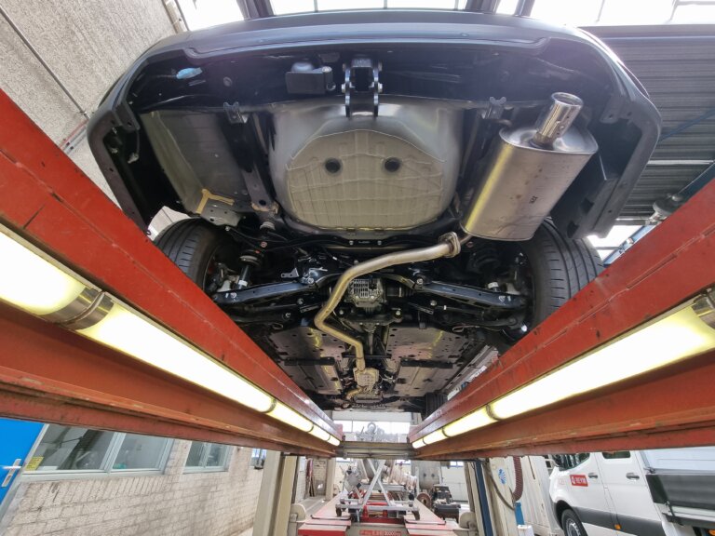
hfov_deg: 106.2
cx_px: 358
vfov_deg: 89.9
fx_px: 269
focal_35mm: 13
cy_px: 268
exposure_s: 1/100
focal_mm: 2.2
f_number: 2.2
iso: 64
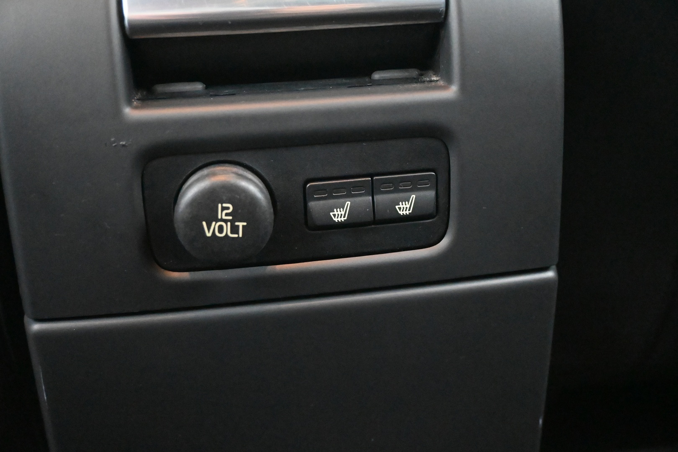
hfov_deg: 52.2
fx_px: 692
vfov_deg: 36.2
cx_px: 339
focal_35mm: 37
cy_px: 226
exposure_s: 1/40
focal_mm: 24.5
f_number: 4.2
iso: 16000
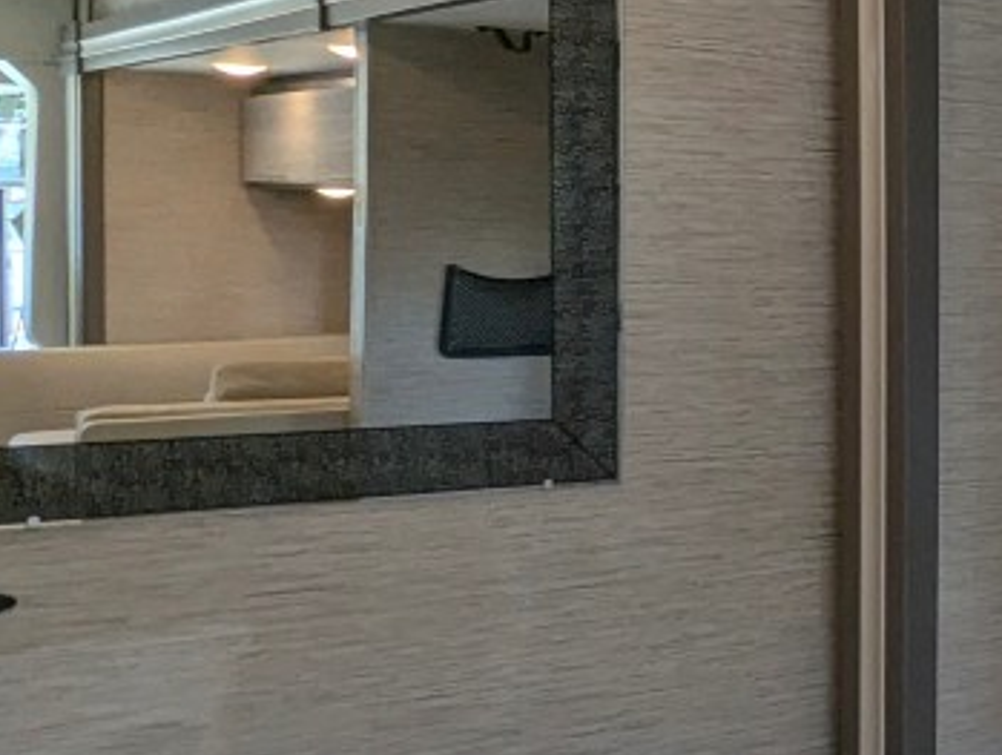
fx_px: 1856
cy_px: 379
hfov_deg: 24.9
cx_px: 1403
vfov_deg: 23.0
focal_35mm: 64
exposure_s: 1/351
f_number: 2.2
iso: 207
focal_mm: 2.35
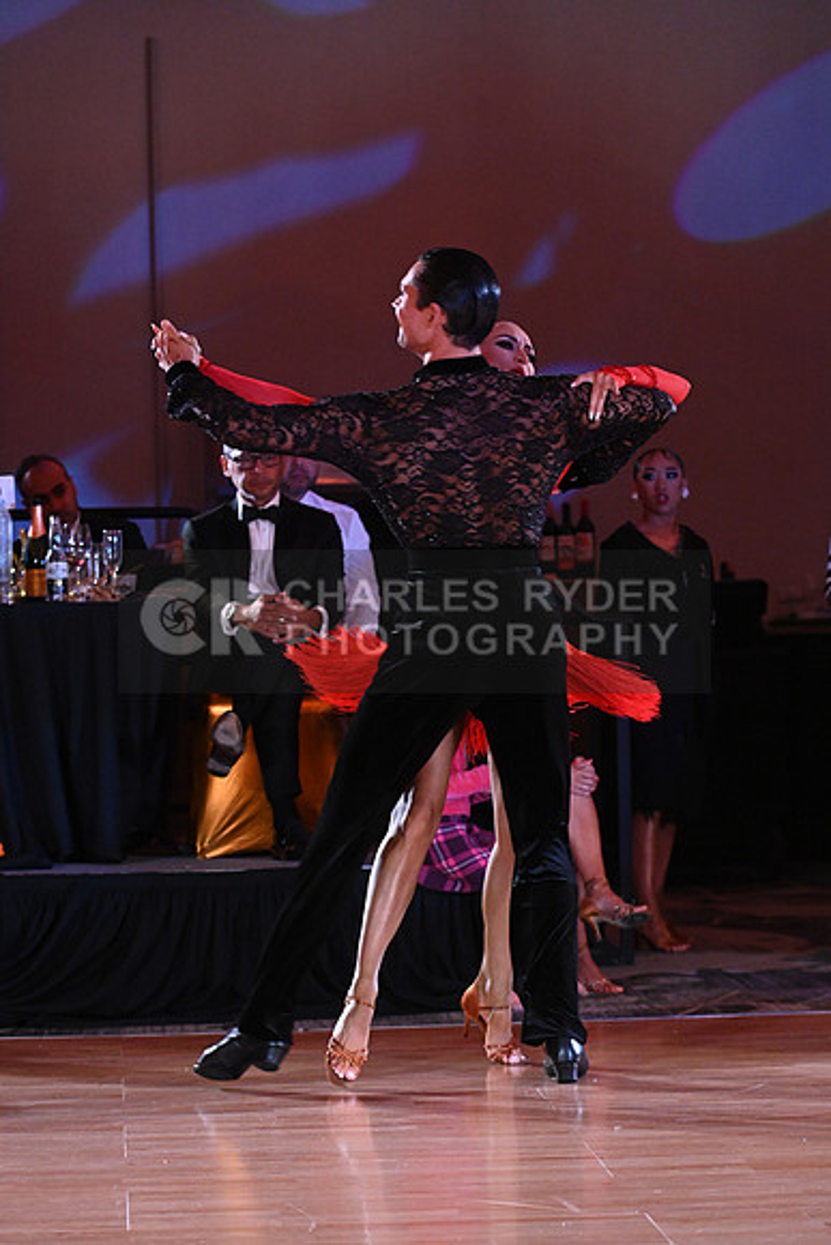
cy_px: 622
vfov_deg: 15.8
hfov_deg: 10.6
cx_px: 416
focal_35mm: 130
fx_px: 4498
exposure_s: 1/400
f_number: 5.6
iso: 6400
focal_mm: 130
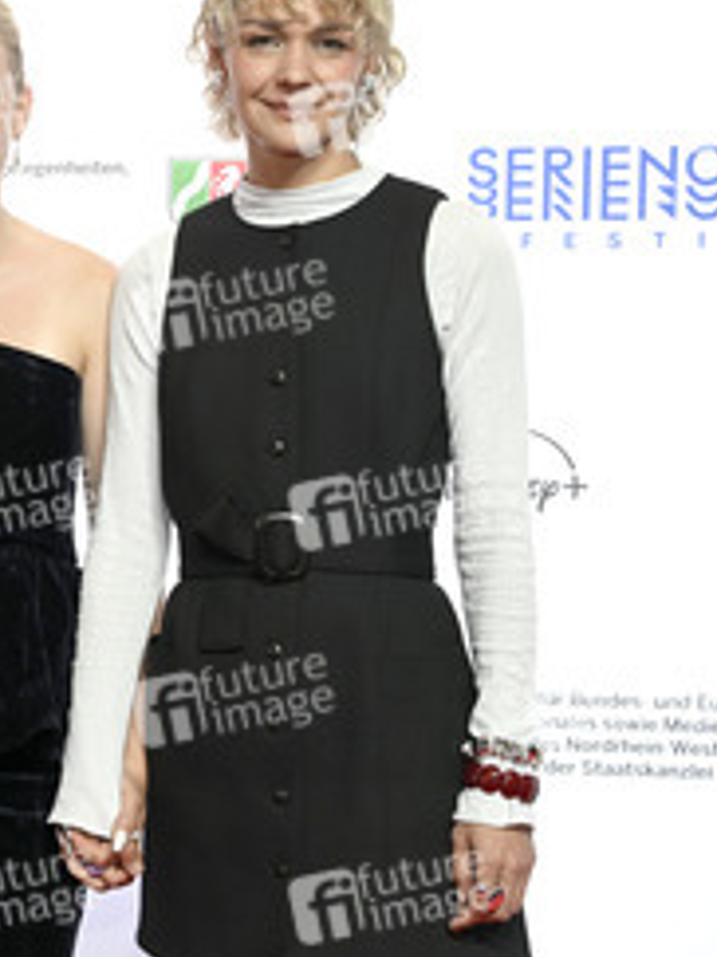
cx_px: -108
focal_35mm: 91
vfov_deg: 21.5
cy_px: 406
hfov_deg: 15.7
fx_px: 2515
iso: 1250
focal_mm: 51
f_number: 4.5
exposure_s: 1/250
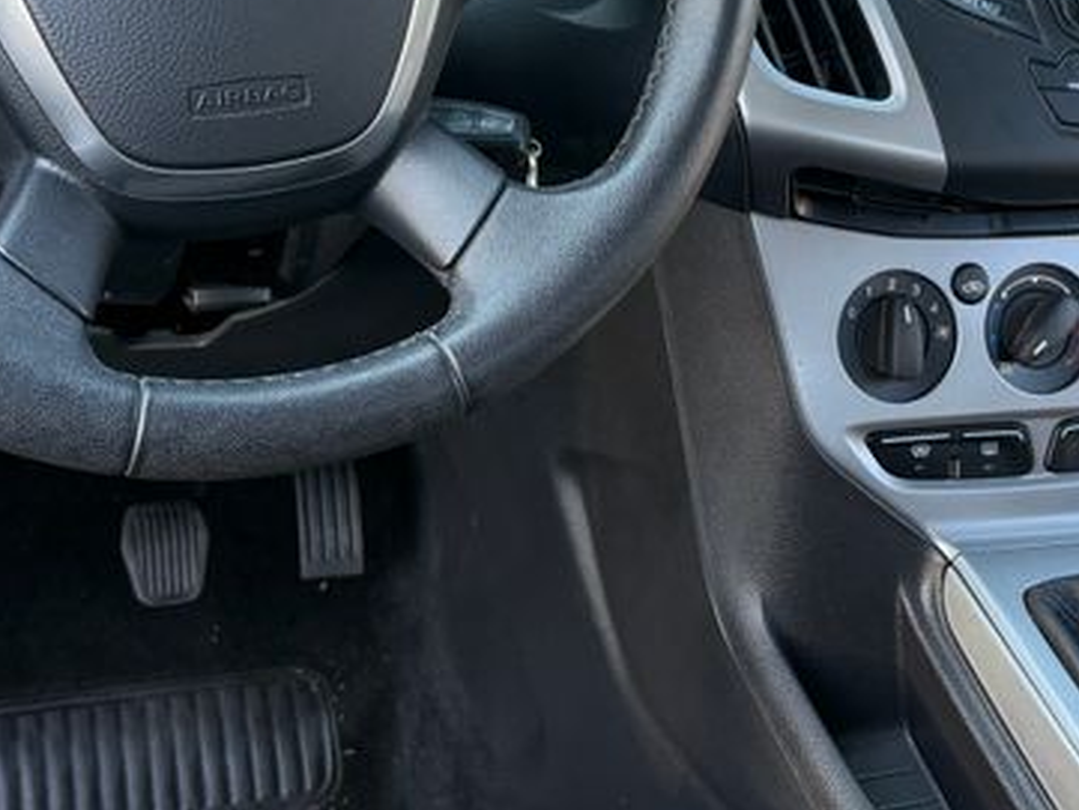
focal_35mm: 68
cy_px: 239
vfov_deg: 21.5
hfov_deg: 28.5
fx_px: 2120
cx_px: 607
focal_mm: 6.76
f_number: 1.78
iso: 200
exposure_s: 1/217
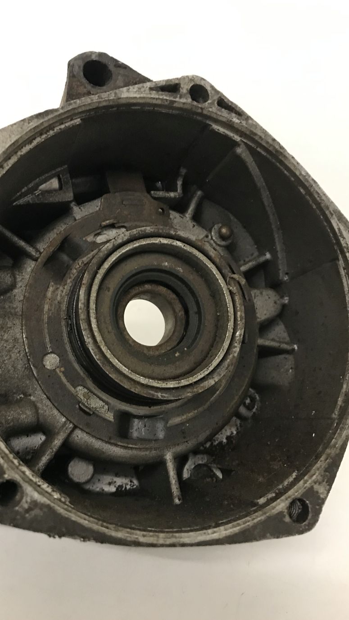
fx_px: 510
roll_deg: -3.5
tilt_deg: -32.3
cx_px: 150
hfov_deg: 37.7
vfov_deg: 62.6
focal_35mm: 31
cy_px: 314
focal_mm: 3.99
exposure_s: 1/14
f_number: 1.8
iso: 100
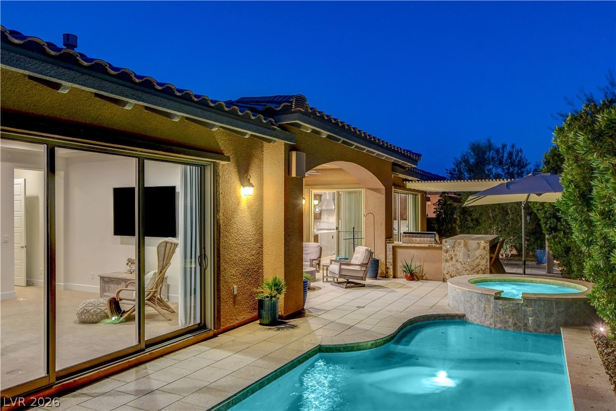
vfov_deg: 51.3
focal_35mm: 25
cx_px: 308
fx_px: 428
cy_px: 206
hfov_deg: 71.5
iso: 800
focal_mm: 17
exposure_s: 1/1.25
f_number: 9
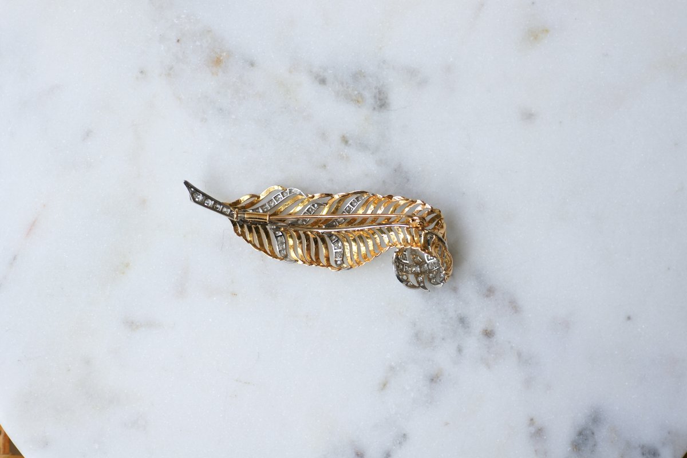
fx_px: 2004
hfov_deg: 19.5
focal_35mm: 105
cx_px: 344
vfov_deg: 13.0
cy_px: 229
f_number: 4.5
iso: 200
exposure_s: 1/160
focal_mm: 70
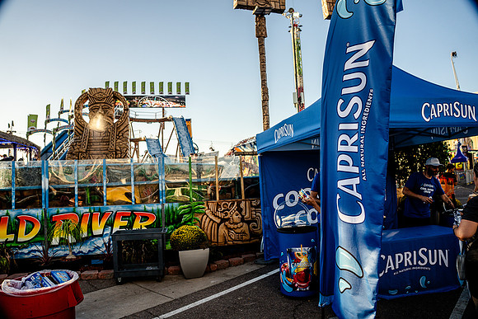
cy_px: 160
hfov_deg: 73.7
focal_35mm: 24
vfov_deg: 53.2
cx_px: 239
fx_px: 319
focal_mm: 24
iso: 200
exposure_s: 1/640
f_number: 4
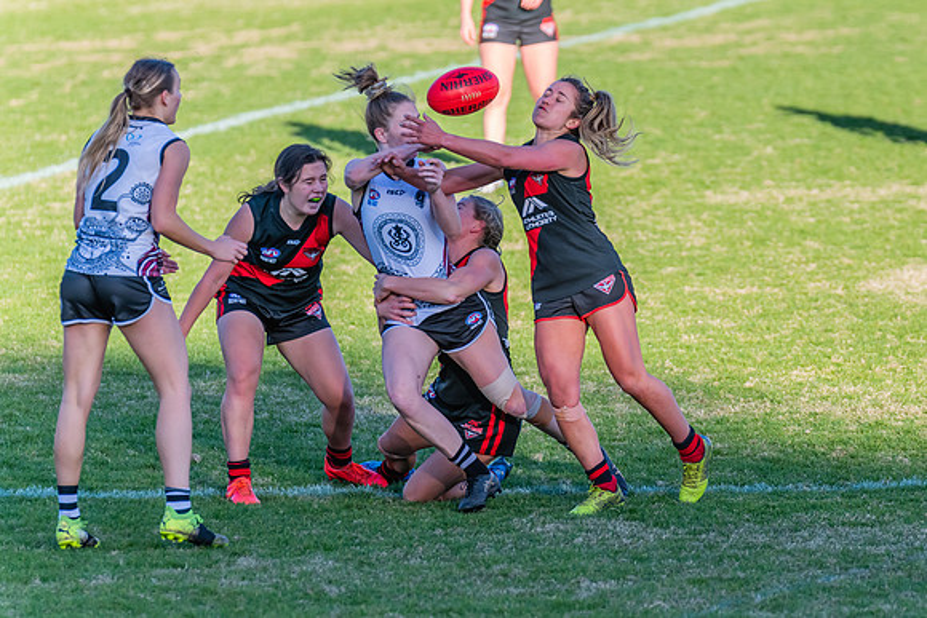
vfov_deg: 3.4
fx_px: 10354
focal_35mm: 402
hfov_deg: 5.1
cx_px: 586
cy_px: 311
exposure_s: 1/1250
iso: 800
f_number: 5.6
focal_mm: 310
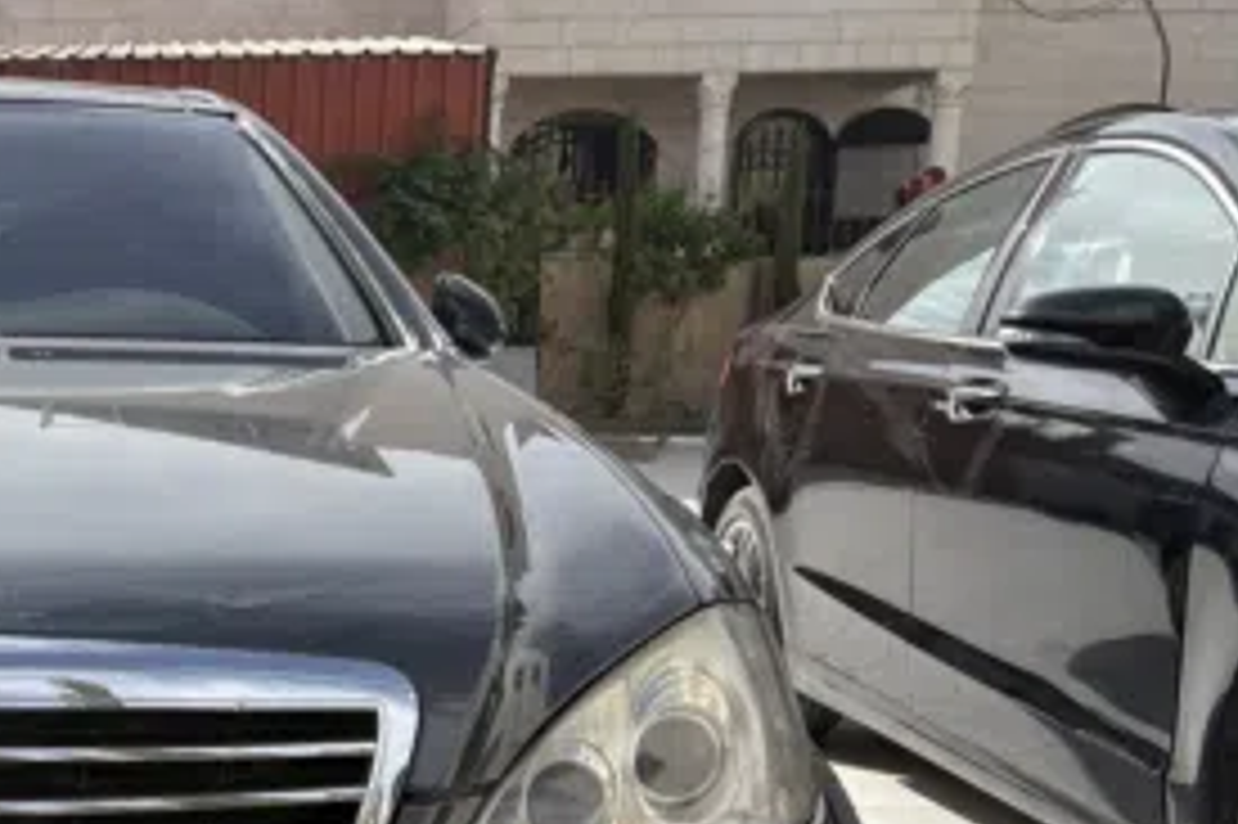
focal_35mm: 63
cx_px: -180
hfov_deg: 28.5
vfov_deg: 21.3
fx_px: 2165
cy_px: 639
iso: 50
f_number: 1.6
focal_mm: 5.96
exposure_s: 1/3831
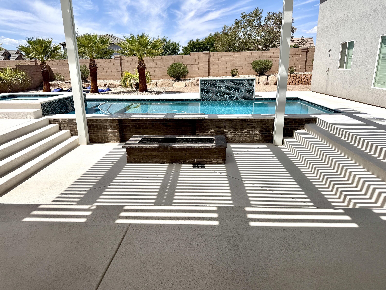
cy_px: 145
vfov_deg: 56.8
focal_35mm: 24
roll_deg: +1.3
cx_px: 193
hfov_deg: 71.6
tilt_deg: -16.4
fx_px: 268
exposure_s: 1/9091
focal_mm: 6.76
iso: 80
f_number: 1.78
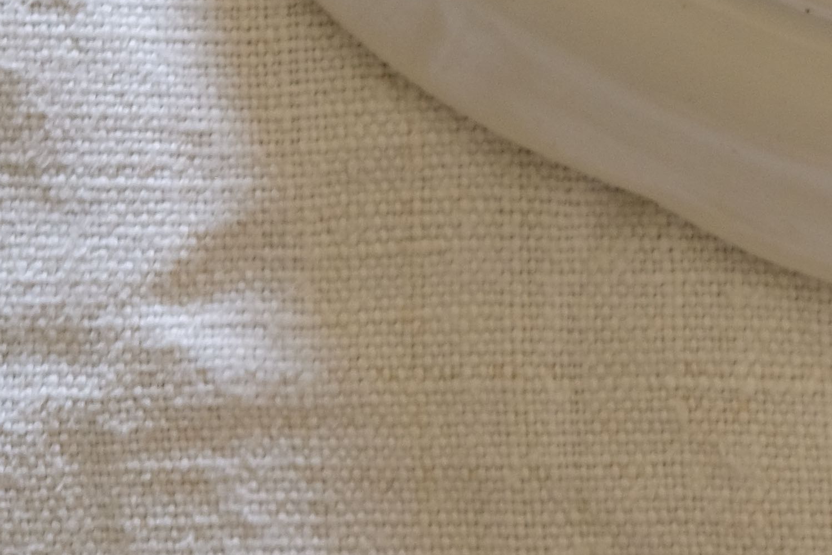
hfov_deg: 8.3
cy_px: -310
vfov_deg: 5.7
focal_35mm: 237
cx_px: 1585
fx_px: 5477
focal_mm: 39
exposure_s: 1/42
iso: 800
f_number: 3.6
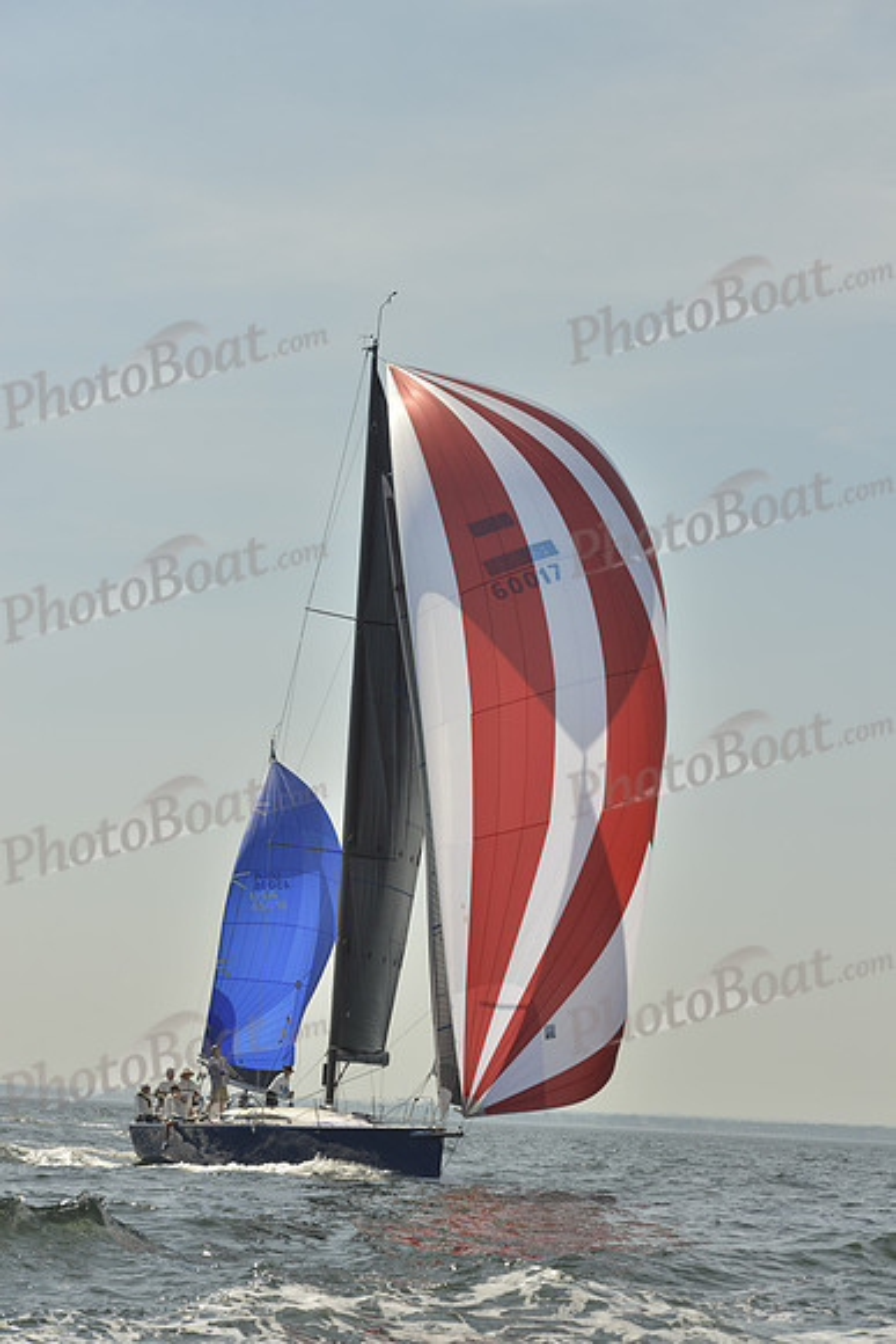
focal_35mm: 80
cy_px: 672
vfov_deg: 25.4
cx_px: 448
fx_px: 2985
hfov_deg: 17.1
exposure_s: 1/1250
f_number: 9
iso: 200
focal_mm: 80
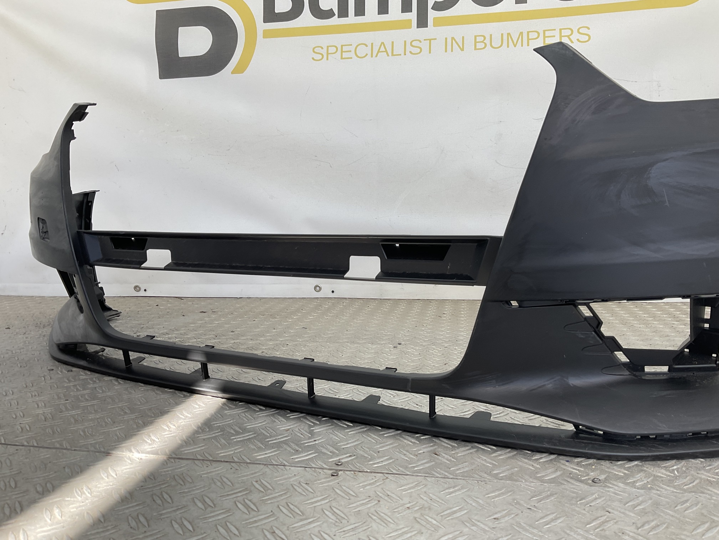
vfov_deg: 48.2
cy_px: 270
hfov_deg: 61.7
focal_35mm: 29
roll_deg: -0.8
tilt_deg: -7.2
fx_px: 602
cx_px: 360
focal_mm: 3
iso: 16
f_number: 1.8
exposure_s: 1/128
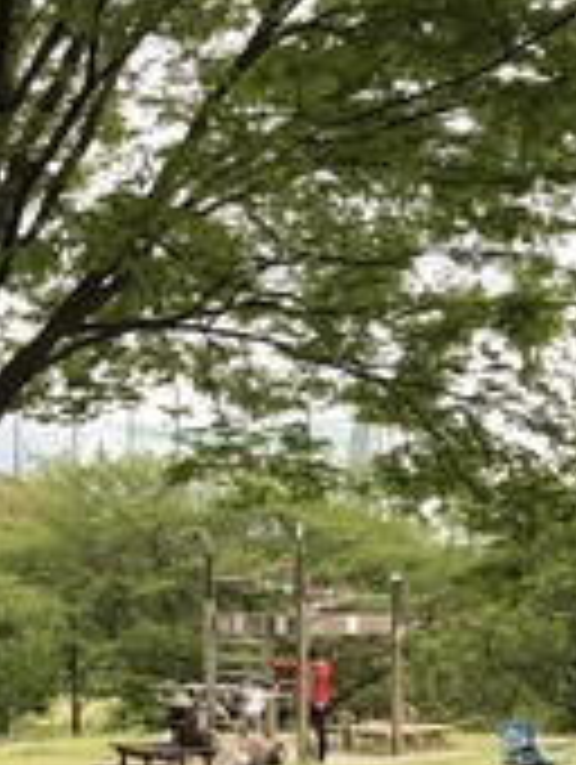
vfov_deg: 25.7
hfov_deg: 19.8
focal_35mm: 74
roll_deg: -1.0
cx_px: 162
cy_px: 634
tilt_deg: -0.9
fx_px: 1638
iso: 20
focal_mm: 3.99
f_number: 1.8
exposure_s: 1/486
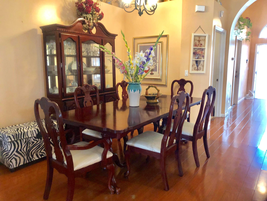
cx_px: 134
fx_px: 216
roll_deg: +1.1
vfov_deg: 49.7
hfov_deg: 63.4
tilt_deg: -7.5
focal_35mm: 28
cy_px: 100
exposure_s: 1/11
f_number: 1.8
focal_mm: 4
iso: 100
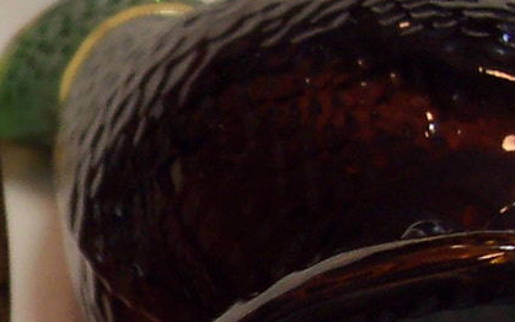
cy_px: 473
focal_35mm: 155
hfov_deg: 13.1
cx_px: -145
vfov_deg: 8.3
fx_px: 2176
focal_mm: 5.6
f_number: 2.8
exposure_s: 1/30
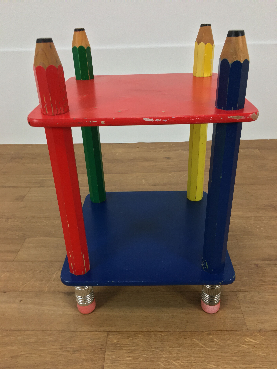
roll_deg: +1.7
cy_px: 184
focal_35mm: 29
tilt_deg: -28.5
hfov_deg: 48.2
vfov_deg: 61.7
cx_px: 138
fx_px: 309
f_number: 2.2
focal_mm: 4.15
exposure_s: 1/33
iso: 40
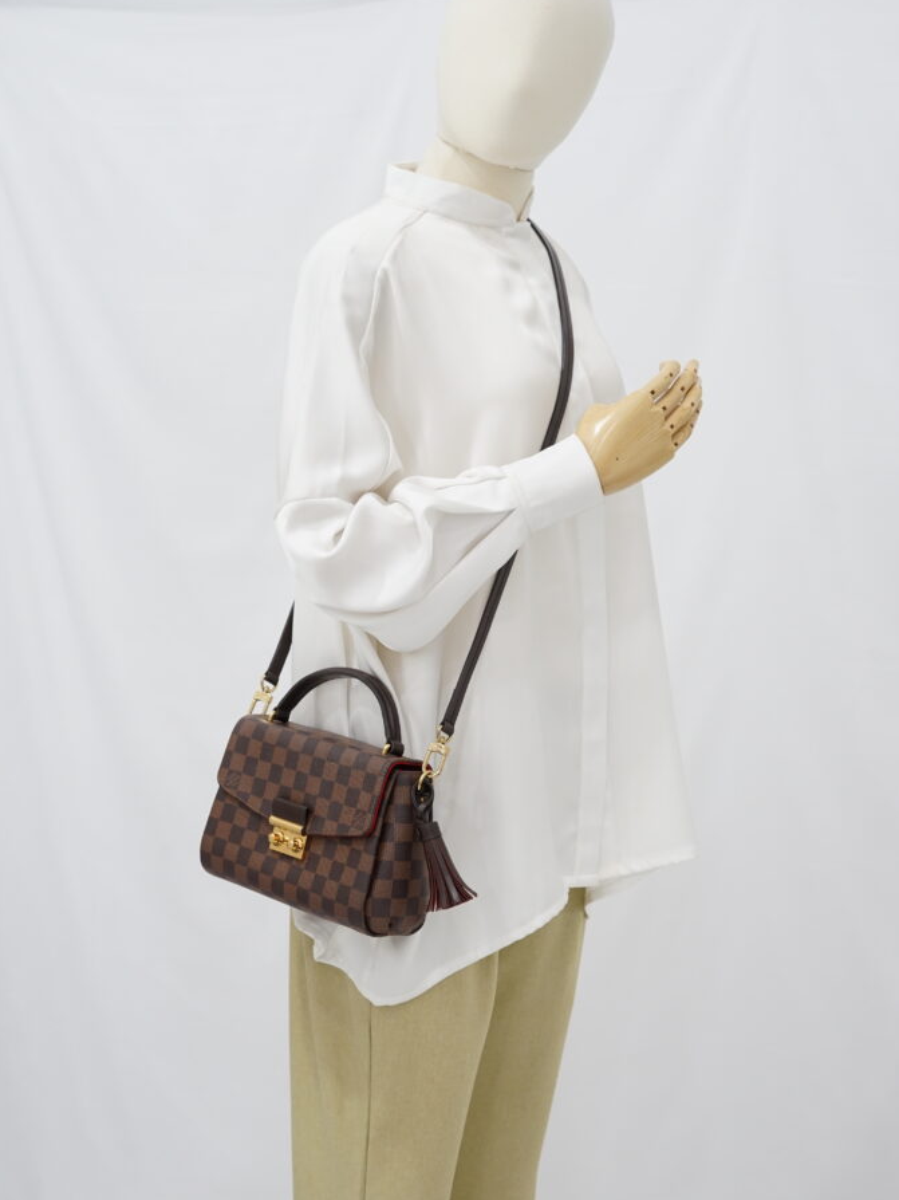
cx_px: 452
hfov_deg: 26.6
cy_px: 646
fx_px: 1905
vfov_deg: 34.9
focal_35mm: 55
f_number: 6.3
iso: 640
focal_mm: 50
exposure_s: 1/10
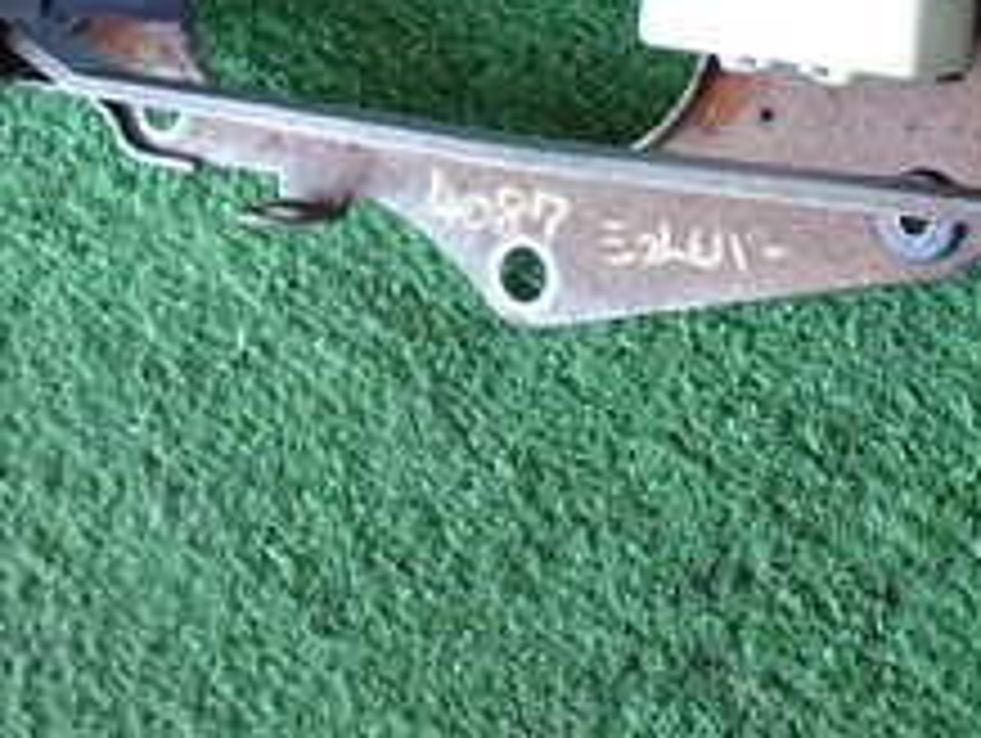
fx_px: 2497
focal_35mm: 88
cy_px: -14
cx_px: 414
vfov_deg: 16.4
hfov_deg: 22.2
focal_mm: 5.79
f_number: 2.4
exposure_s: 1/40
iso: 200
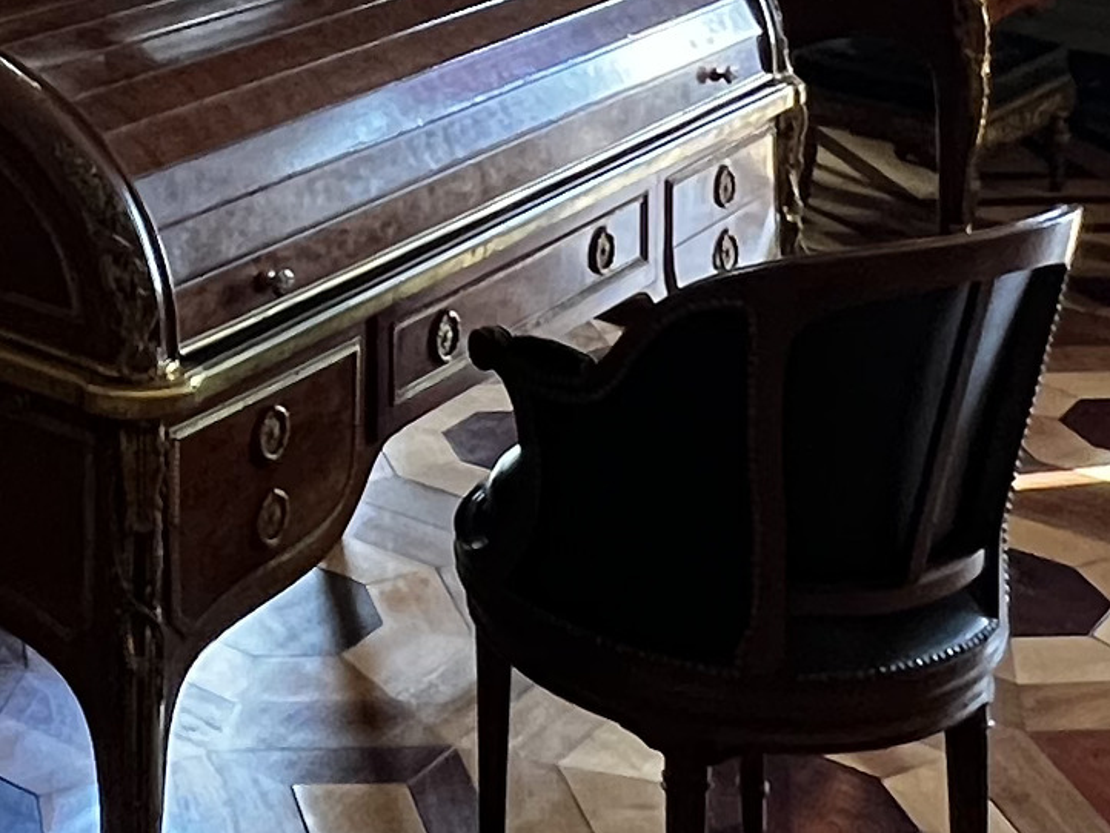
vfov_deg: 17.4
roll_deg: +0.9
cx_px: -37
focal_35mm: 72
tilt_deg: +1.1
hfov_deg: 25.5
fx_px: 2310
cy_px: -582
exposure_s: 1/50
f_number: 1.8
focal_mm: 1.57
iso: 320
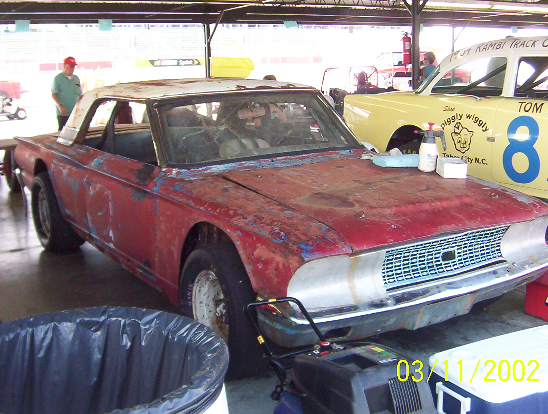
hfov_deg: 43.7
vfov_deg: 33.7
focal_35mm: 43
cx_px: 245
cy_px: 185
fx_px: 682
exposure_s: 1/173
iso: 100
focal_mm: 5.54
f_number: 2.76
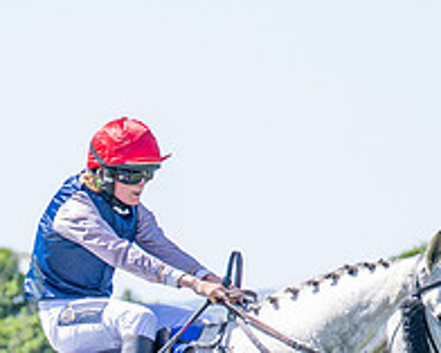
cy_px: 409
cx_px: 40
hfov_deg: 5.5
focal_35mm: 353
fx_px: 4610
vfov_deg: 4.4
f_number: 2.8
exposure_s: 1/1600
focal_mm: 73
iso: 200
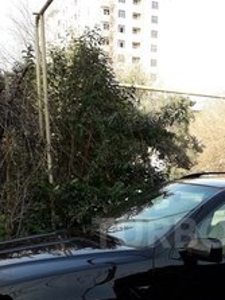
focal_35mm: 60
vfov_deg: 31.5
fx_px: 520
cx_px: 195
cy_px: 233
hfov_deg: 23.8
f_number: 1.9
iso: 40
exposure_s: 1/457
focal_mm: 3.6
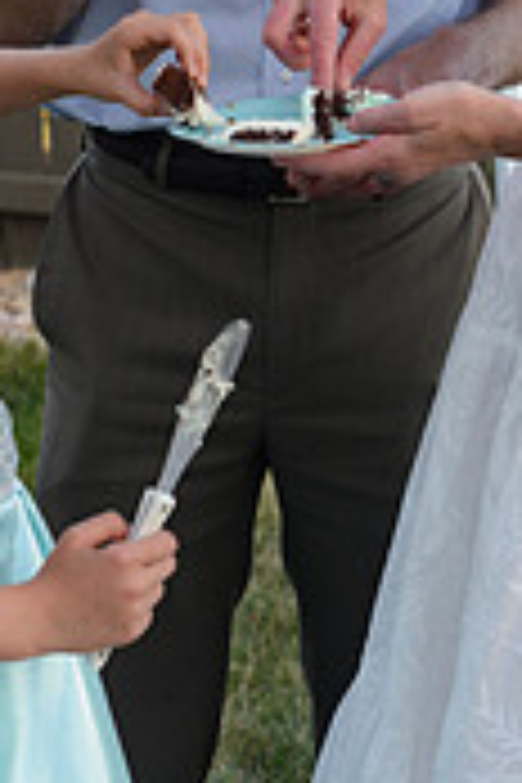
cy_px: -22
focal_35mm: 129
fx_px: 2806
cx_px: 594
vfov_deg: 15.6
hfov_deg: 10.5
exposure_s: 1/250
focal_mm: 50
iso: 400
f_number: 4.5
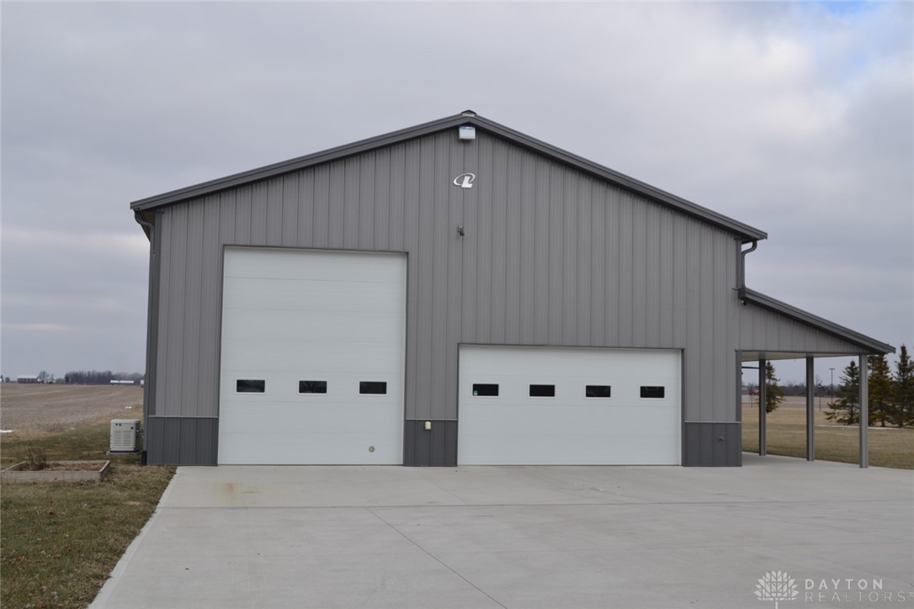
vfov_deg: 31.9
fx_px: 1066
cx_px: 457
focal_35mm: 42
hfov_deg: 46.4
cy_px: 304
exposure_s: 1/200
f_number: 7.1
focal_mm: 28
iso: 100
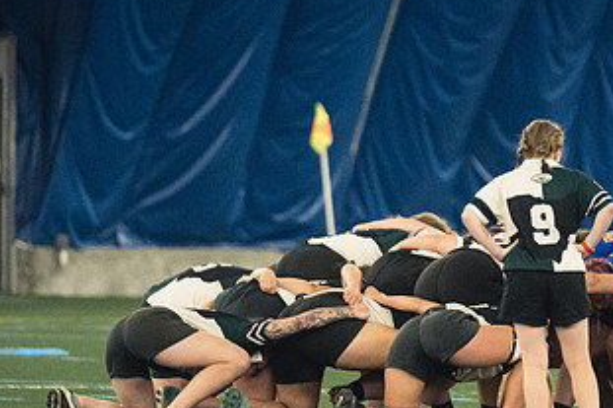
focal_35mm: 560
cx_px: 461
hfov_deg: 3.7
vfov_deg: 2.5
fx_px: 9530
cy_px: 351
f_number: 2.8
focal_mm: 200
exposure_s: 1/500
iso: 11400
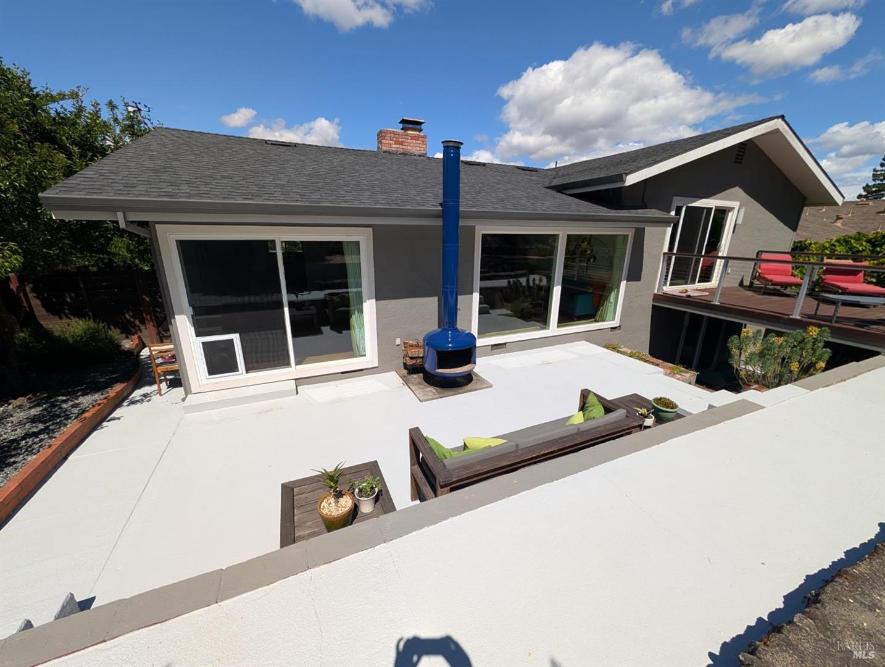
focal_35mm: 12
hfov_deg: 110.5
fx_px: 307
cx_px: 442
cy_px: 334
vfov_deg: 94.7
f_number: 1.7
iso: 52
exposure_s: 1/4505
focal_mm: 2.02
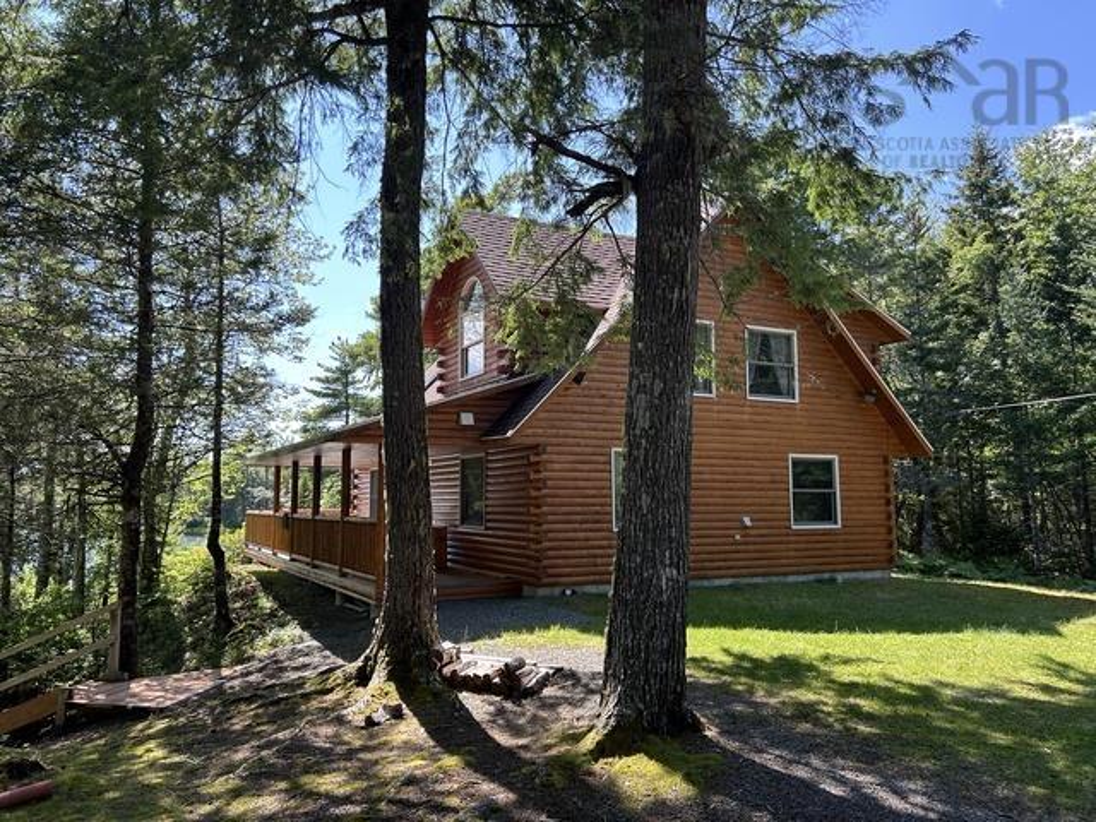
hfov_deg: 67.3
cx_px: 548
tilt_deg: +10.7
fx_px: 823
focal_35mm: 26
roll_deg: +0.5
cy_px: 411
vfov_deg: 53.1
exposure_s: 1/666
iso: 50
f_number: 1.5
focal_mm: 5.7
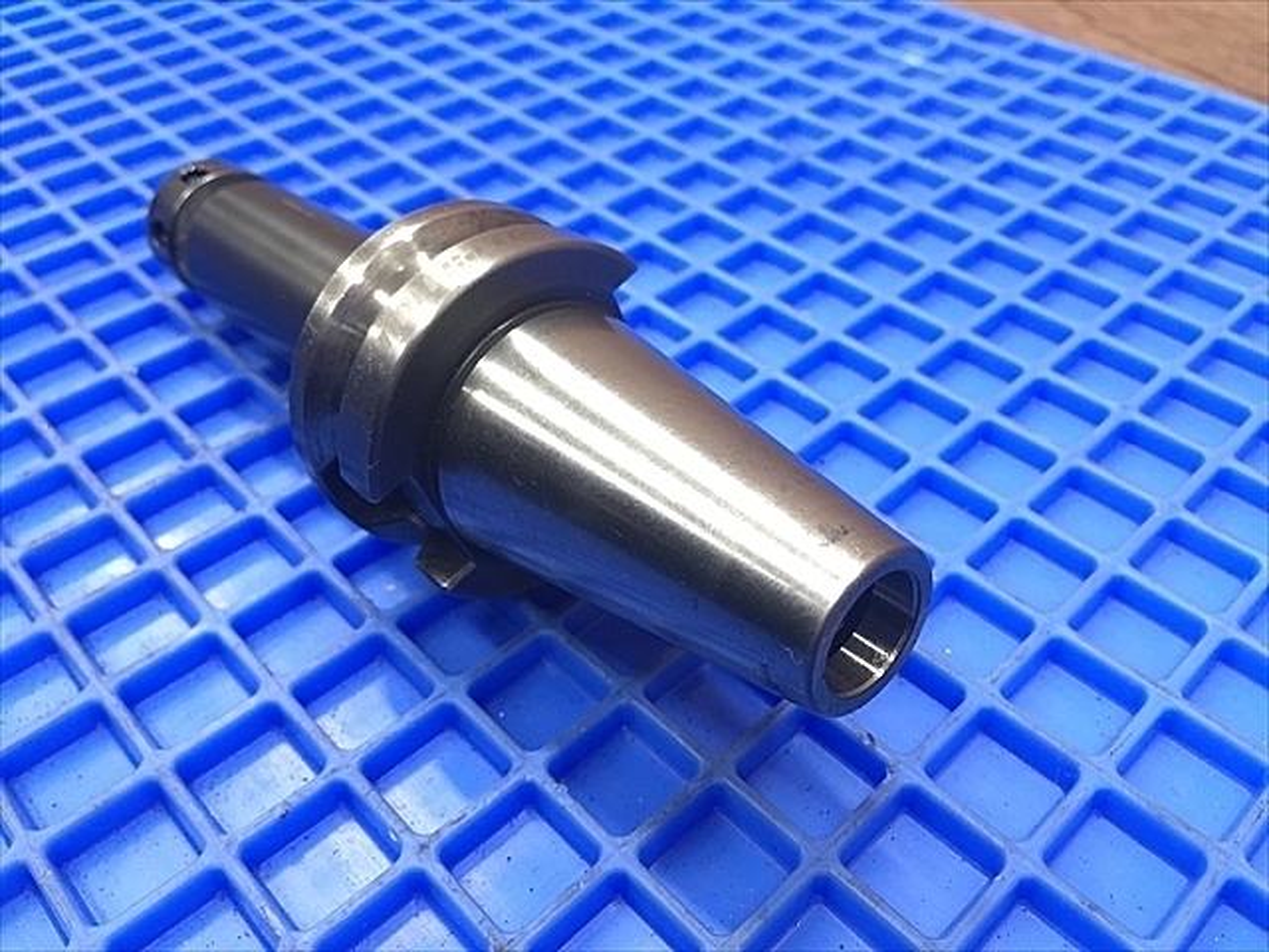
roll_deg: +2.1
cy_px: 476
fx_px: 1063
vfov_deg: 48.2
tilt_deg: -42.9
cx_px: 634
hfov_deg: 61.7
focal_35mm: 29
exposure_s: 1/24
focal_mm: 4.15
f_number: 2.2
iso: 200
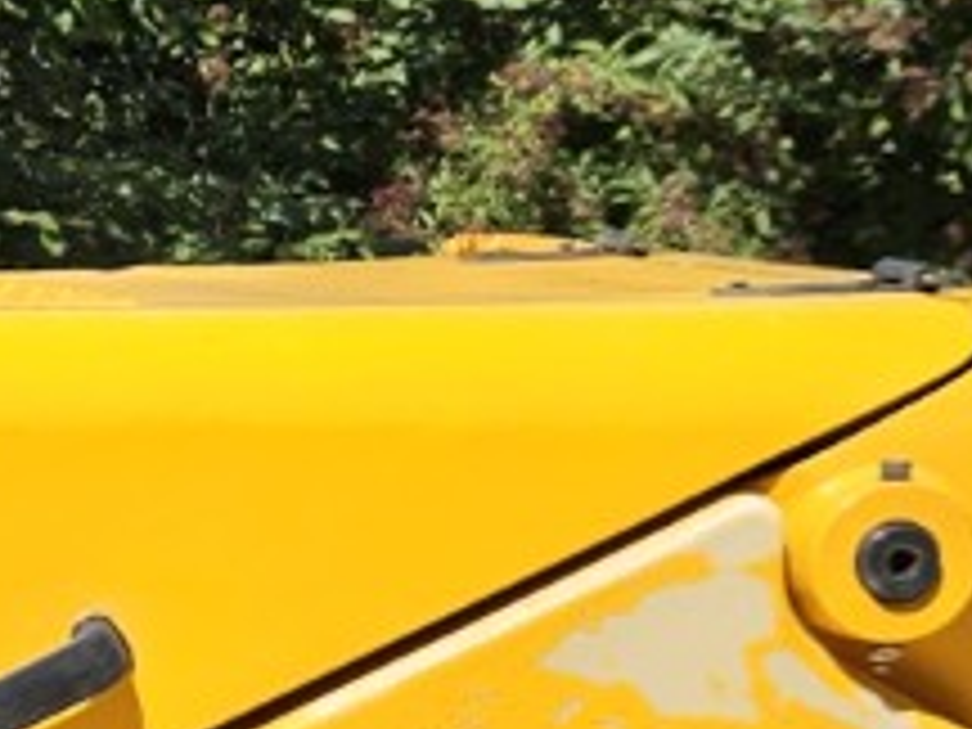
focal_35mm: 153
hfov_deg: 10.9
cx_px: -1354
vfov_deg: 9.6
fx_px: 4296
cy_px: 850
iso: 25
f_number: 1.8
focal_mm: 5.4
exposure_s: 1/1714
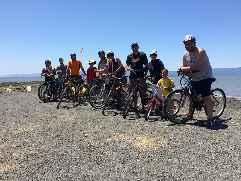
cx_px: 120
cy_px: 90
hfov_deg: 61.7
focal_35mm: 29
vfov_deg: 48.2
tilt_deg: -4.5
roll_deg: +3.6
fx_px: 202
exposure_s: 1/2053
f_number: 2.2
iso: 32
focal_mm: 4.15
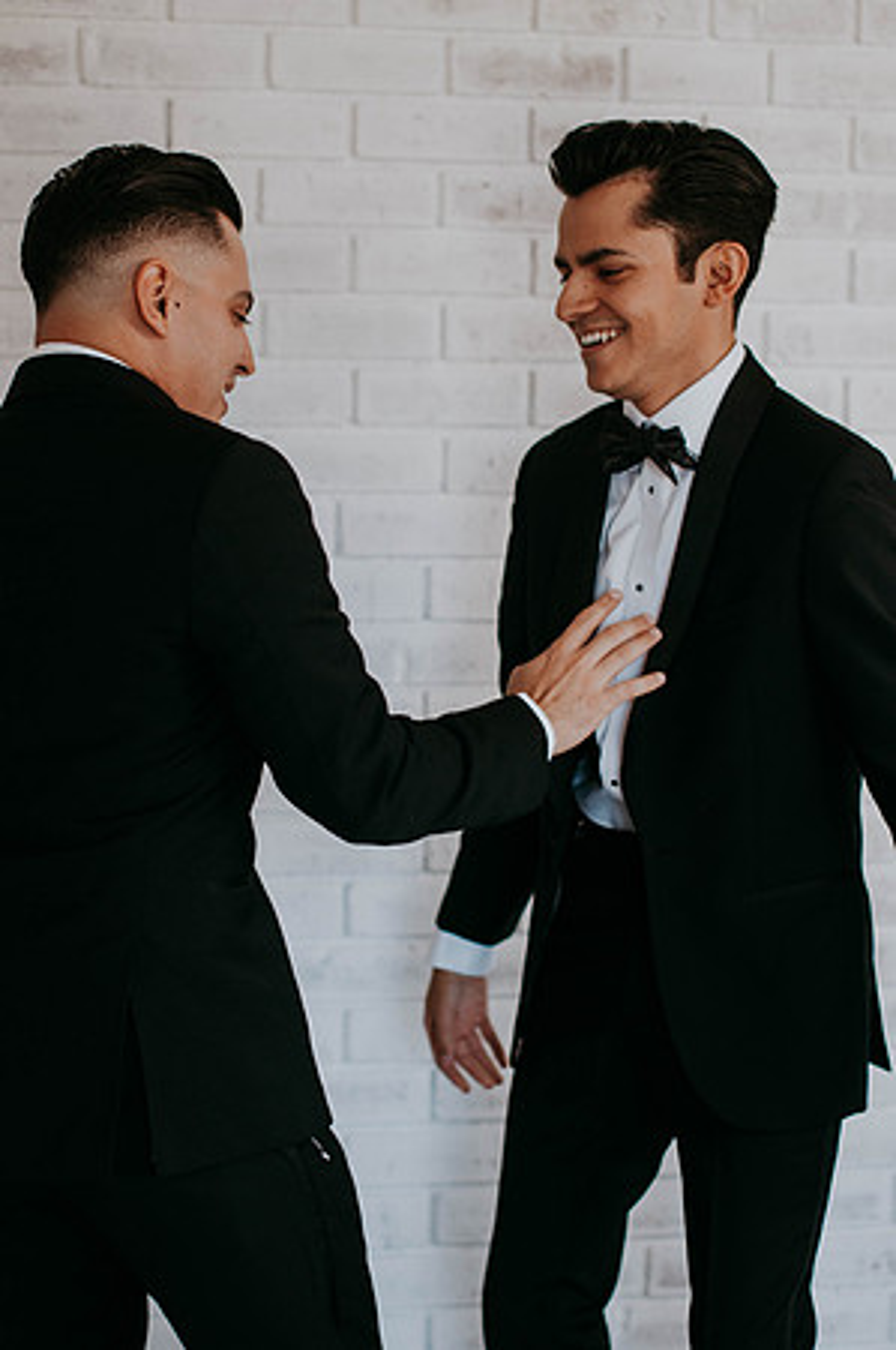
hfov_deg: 18.1
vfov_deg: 27.0
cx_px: 448
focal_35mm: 75
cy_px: 675
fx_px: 2806
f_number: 1.8
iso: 250
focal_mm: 50
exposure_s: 1/200
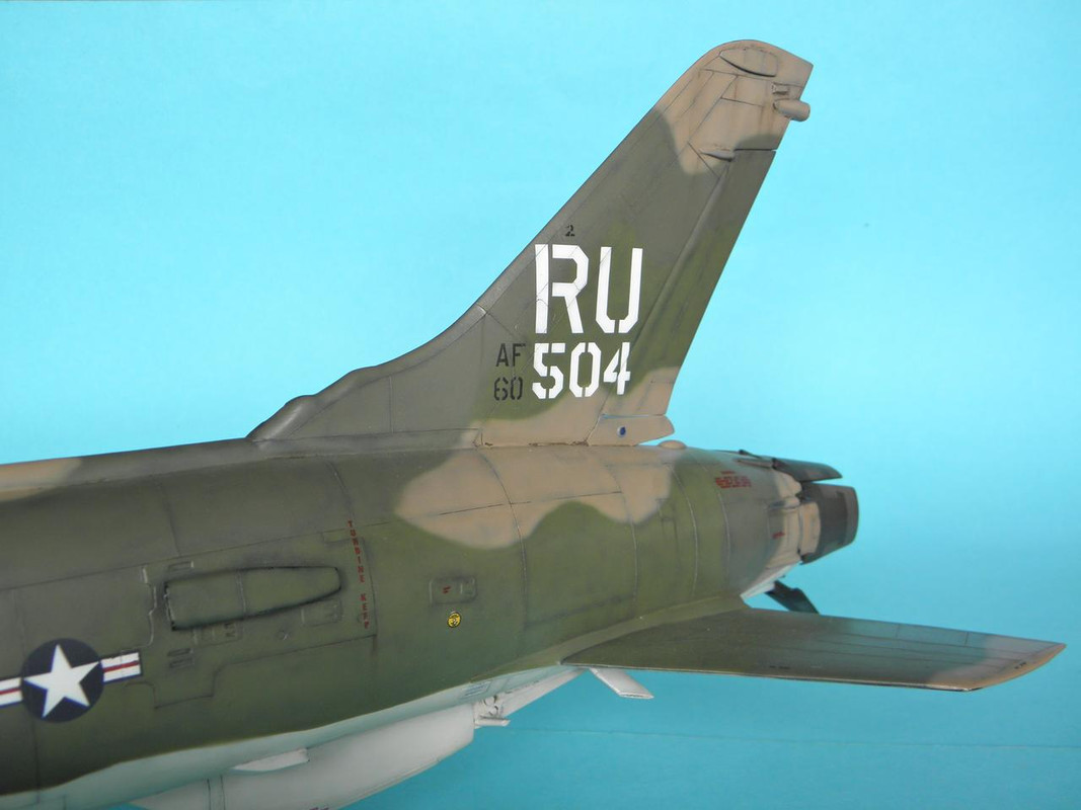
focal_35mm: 38
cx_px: 540
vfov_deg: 37.7
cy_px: 405
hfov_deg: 49.0
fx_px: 1187
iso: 100
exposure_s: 1/13
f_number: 3.7
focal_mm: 6.8
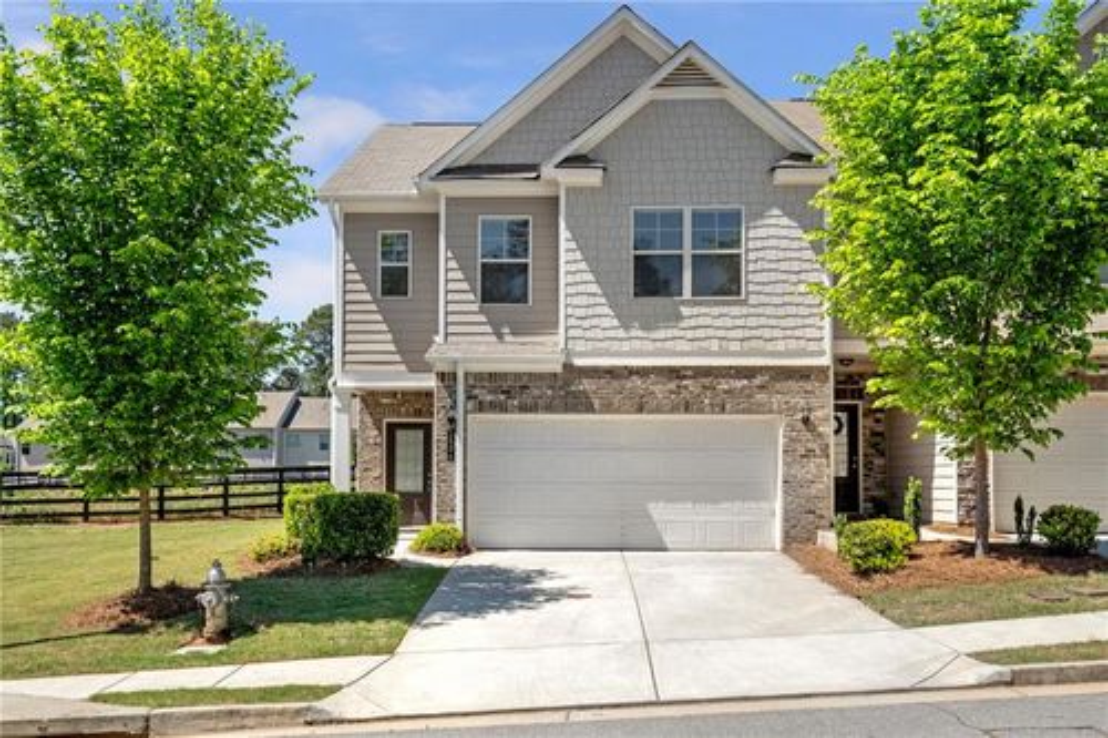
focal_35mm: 35
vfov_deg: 37.8
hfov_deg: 54.5
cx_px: 554
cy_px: 369
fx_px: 1077
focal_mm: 35
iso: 400
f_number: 8
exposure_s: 1/1000
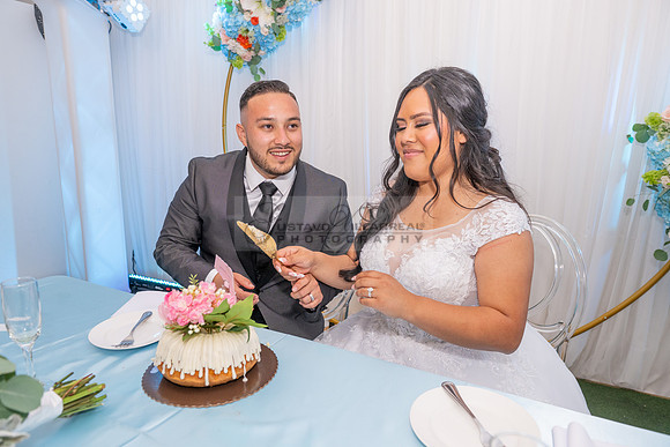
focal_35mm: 24
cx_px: 335
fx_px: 447
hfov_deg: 73.7
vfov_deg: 53.2
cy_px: 224
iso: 1000
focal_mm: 24
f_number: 4.5
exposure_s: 1/200
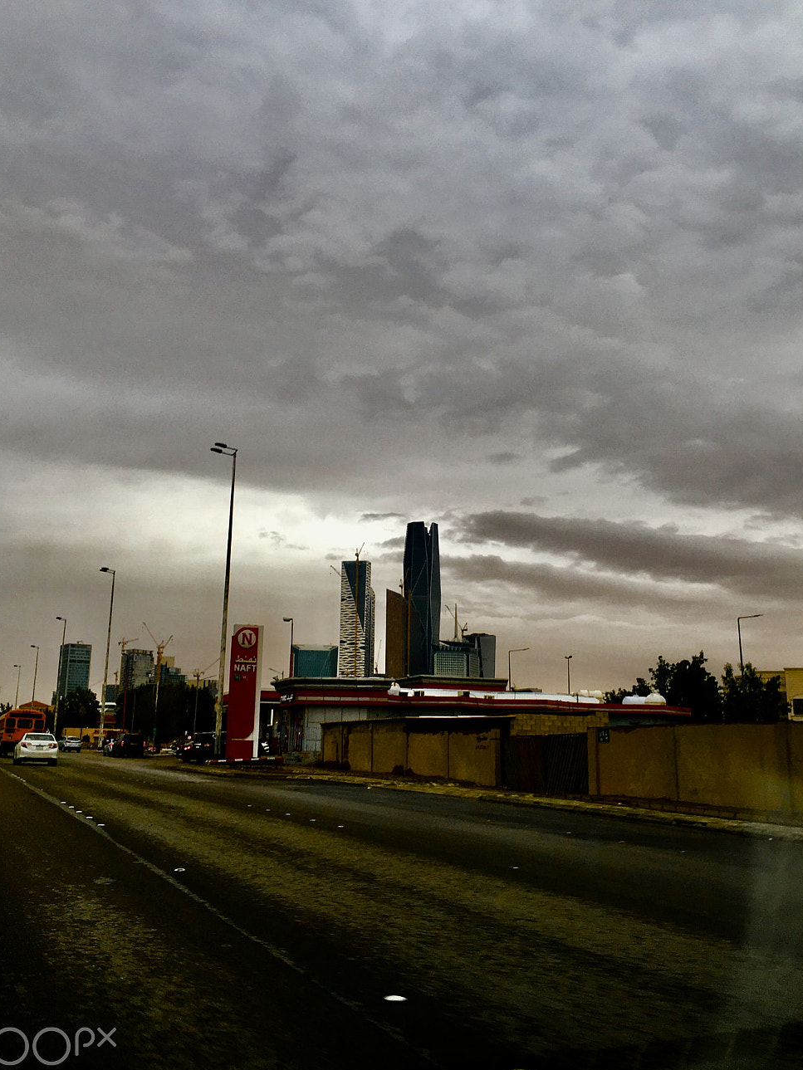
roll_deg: -1.6
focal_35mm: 36
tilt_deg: +13.3
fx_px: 1113
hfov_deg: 39.7
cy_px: 491
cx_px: 409
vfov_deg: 51.3
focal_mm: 4.15
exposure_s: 1/241
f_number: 2.2
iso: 25
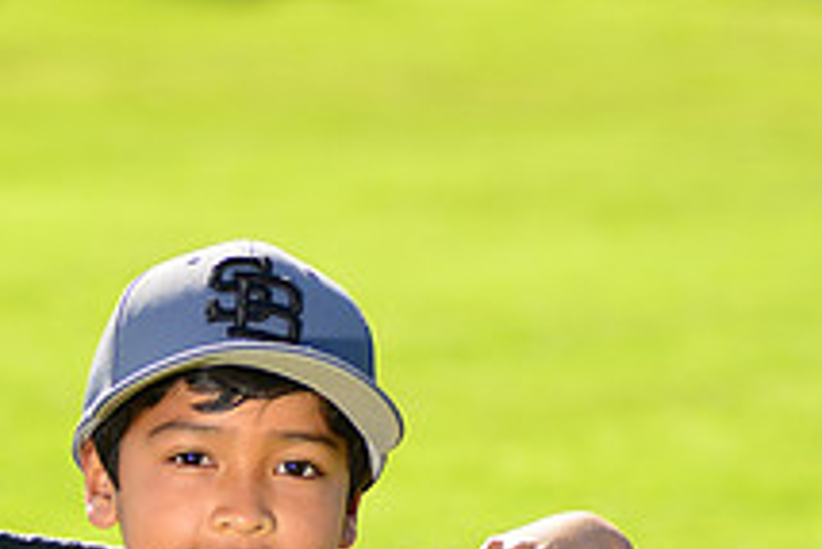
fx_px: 7174
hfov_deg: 6.5
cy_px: 701
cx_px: 161
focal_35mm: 314
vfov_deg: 4.4
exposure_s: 1/250
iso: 100
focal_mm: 116
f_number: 5
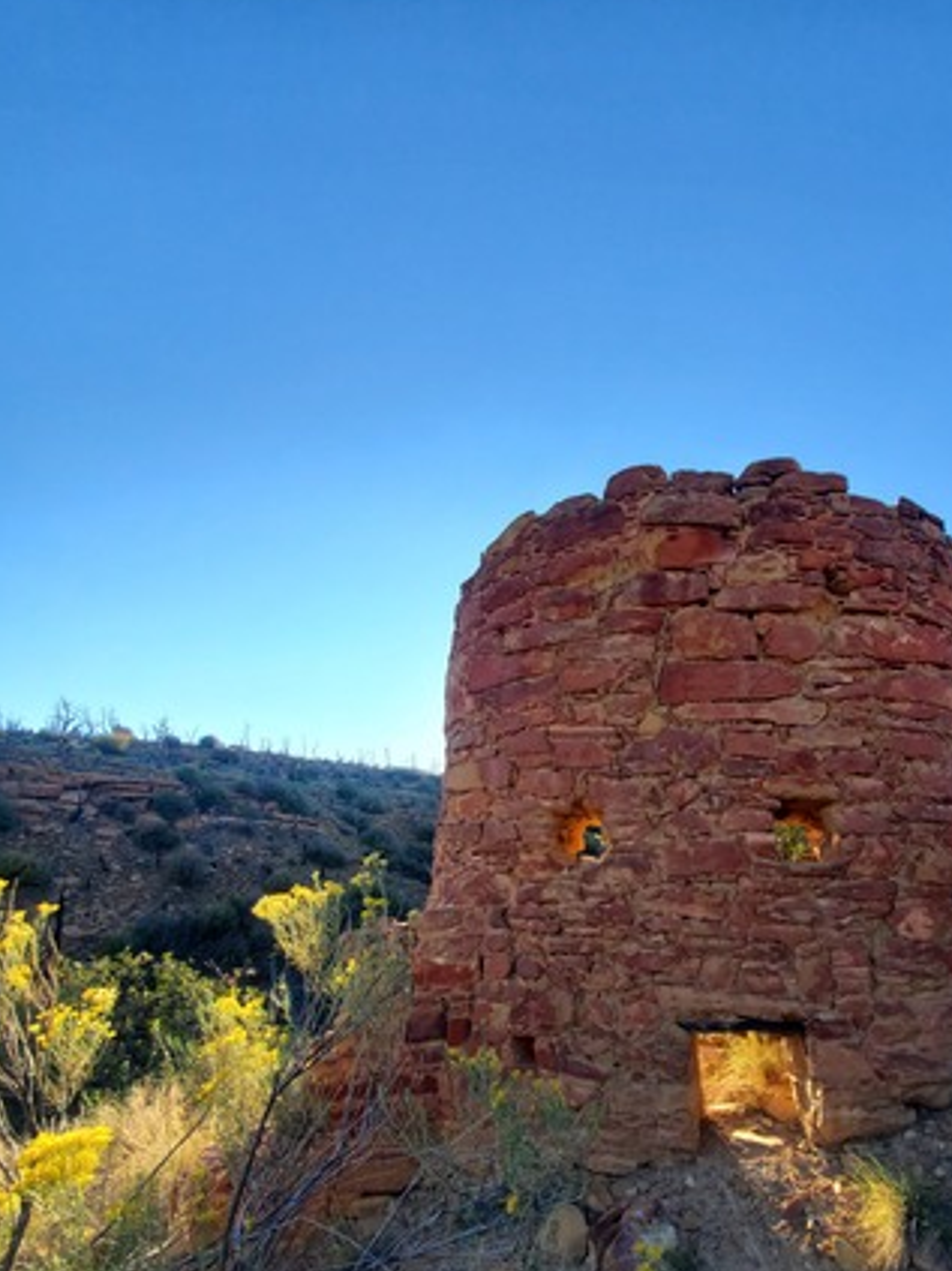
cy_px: 736
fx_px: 587
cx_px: 574
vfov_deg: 93.7
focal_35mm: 16
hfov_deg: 77.1
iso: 50
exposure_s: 1/333
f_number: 2.2
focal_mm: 1.8
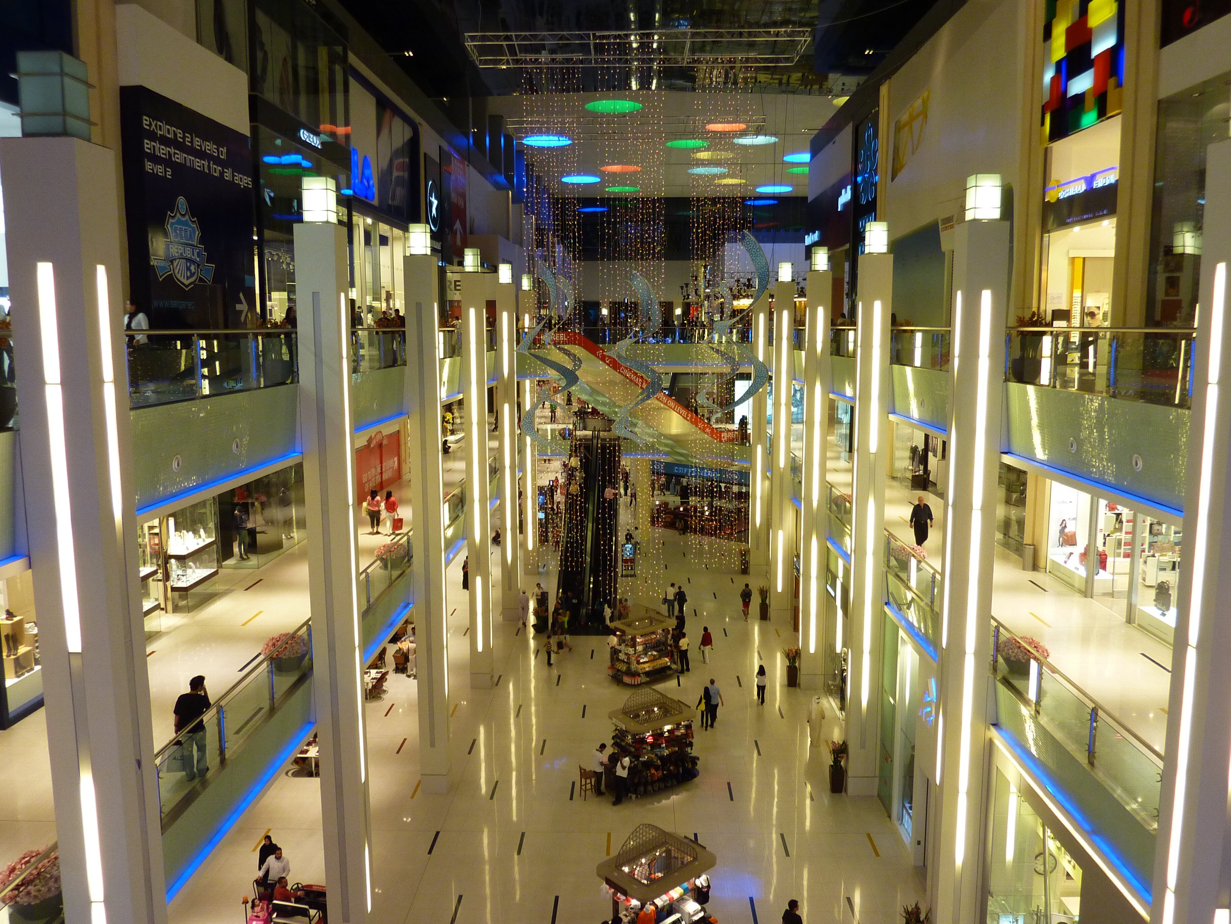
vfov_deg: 54.9
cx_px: 616
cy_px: 462
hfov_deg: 69.4
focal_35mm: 25
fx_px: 889
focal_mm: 4.1
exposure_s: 1/30
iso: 200
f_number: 3.3
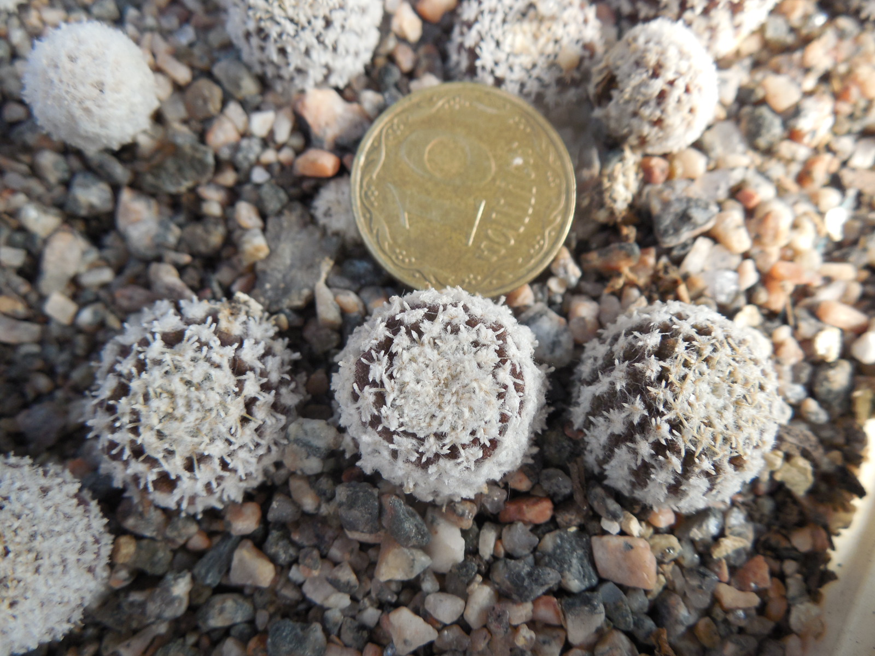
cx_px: 438
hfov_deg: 58.4
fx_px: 784
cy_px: 328
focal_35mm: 31
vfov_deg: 45.4
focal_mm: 5.6
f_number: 3.6
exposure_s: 1/30
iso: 125
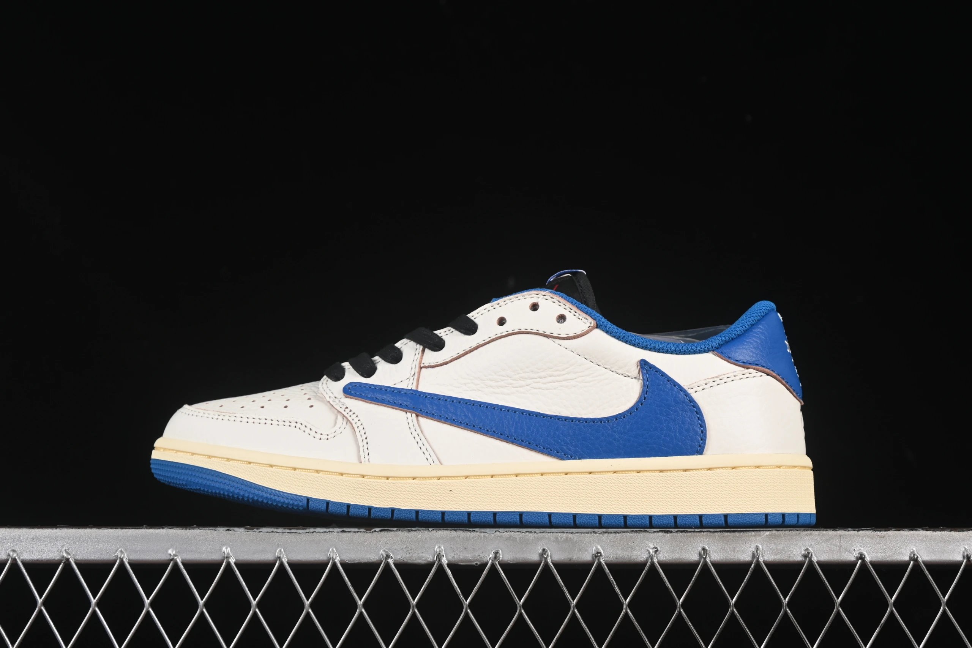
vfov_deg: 18.2
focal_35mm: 75
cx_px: 486
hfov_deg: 27.0
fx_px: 2025
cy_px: 324
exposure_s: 1/80
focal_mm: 50
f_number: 8
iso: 160
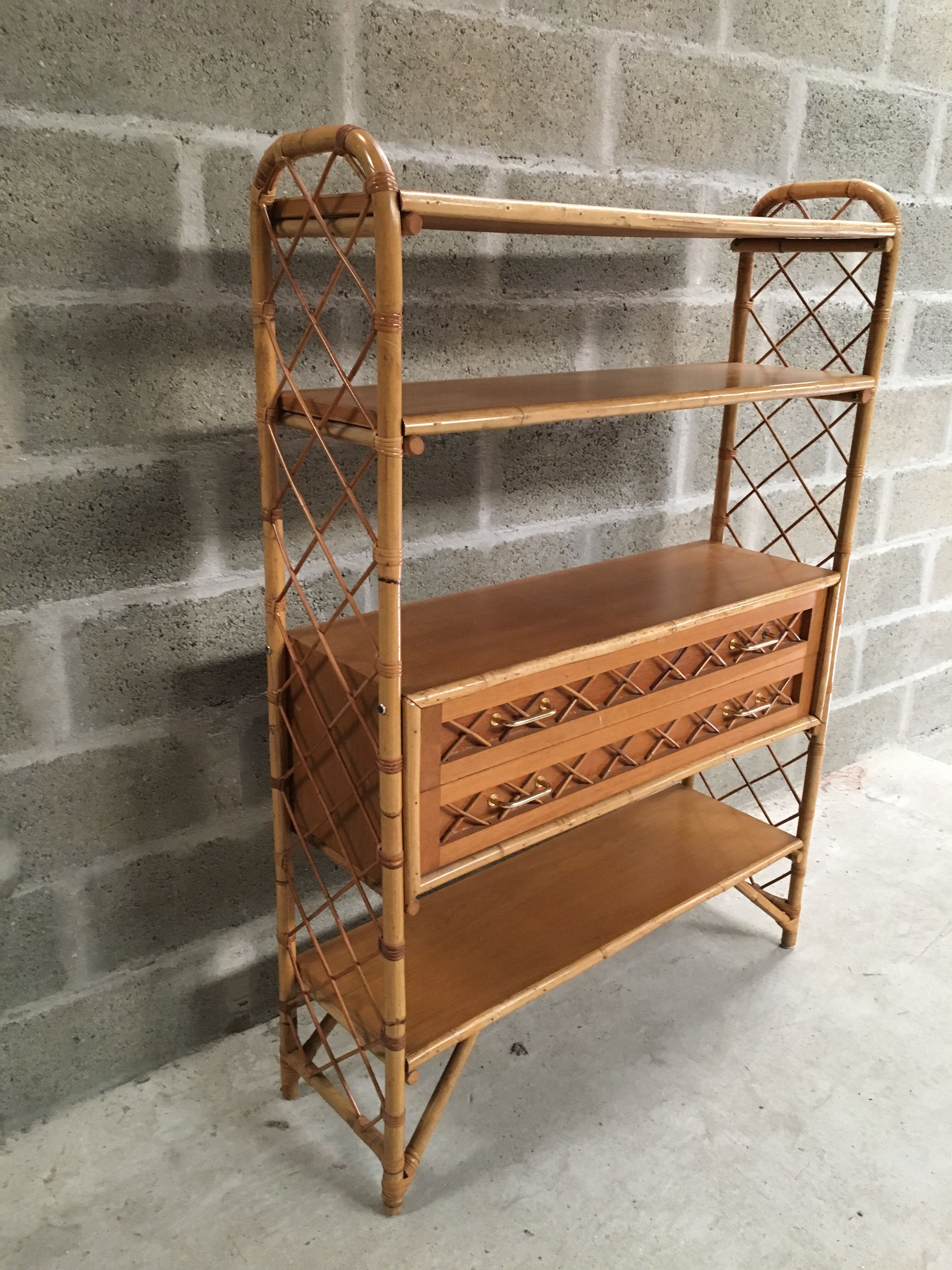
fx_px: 1063
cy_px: 635
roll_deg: -0.4
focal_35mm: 29
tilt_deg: -18.5
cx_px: 476
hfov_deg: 48.2
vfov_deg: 61.7
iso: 200
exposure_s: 1/33
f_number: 2.2
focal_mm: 4.15
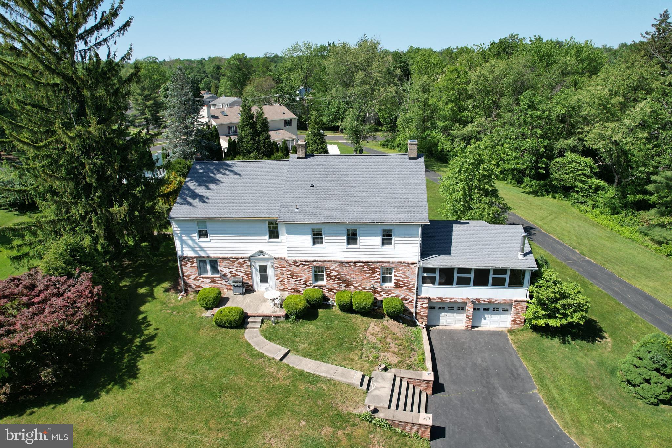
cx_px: 336
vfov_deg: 57.2
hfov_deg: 78.6
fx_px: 411
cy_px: 224
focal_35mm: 22
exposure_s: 1/1500
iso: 110
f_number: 2.8
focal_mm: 8.38
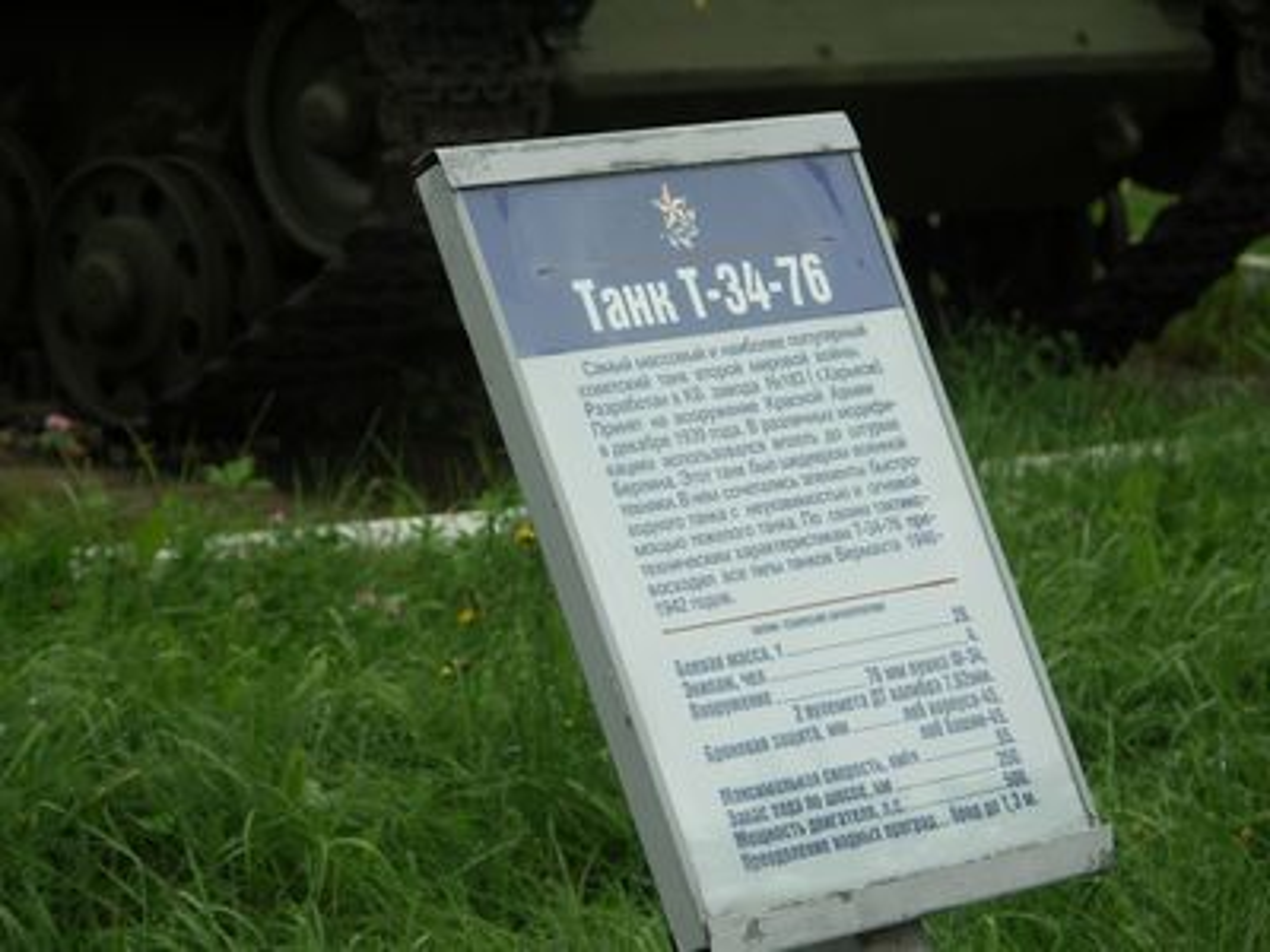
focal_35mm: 161
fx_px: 5907
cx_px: 635
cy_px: 476
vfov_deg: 9.2
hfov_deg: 12.3
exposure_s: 1/200
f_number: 3.5
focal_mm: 41.5
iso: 80
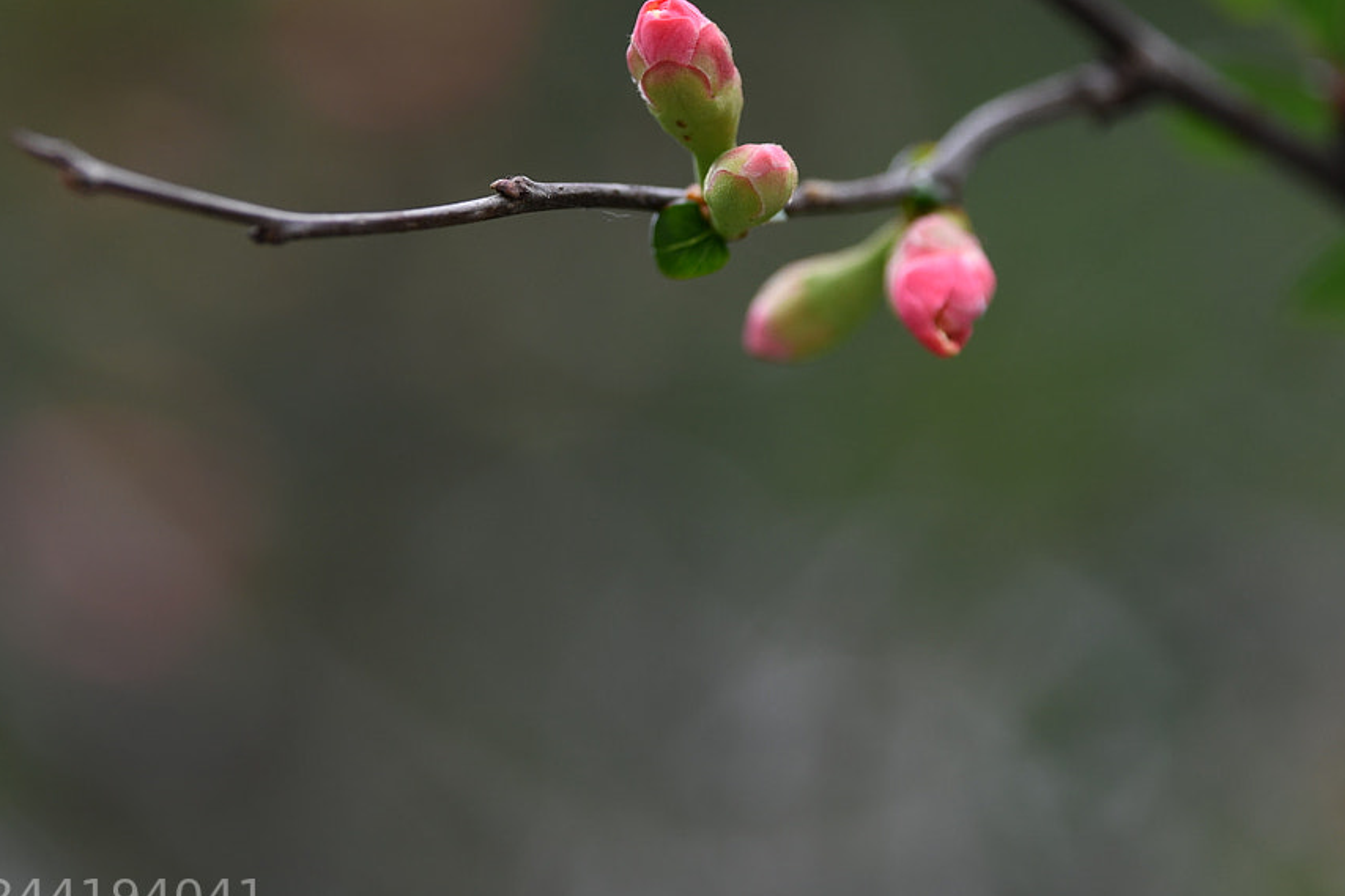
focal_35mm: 253
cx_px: 701
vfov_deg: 5.4
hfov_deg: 8.1
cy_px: 181
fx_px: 9450
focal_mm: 135
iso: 280
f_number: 2.8
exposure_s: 1/160
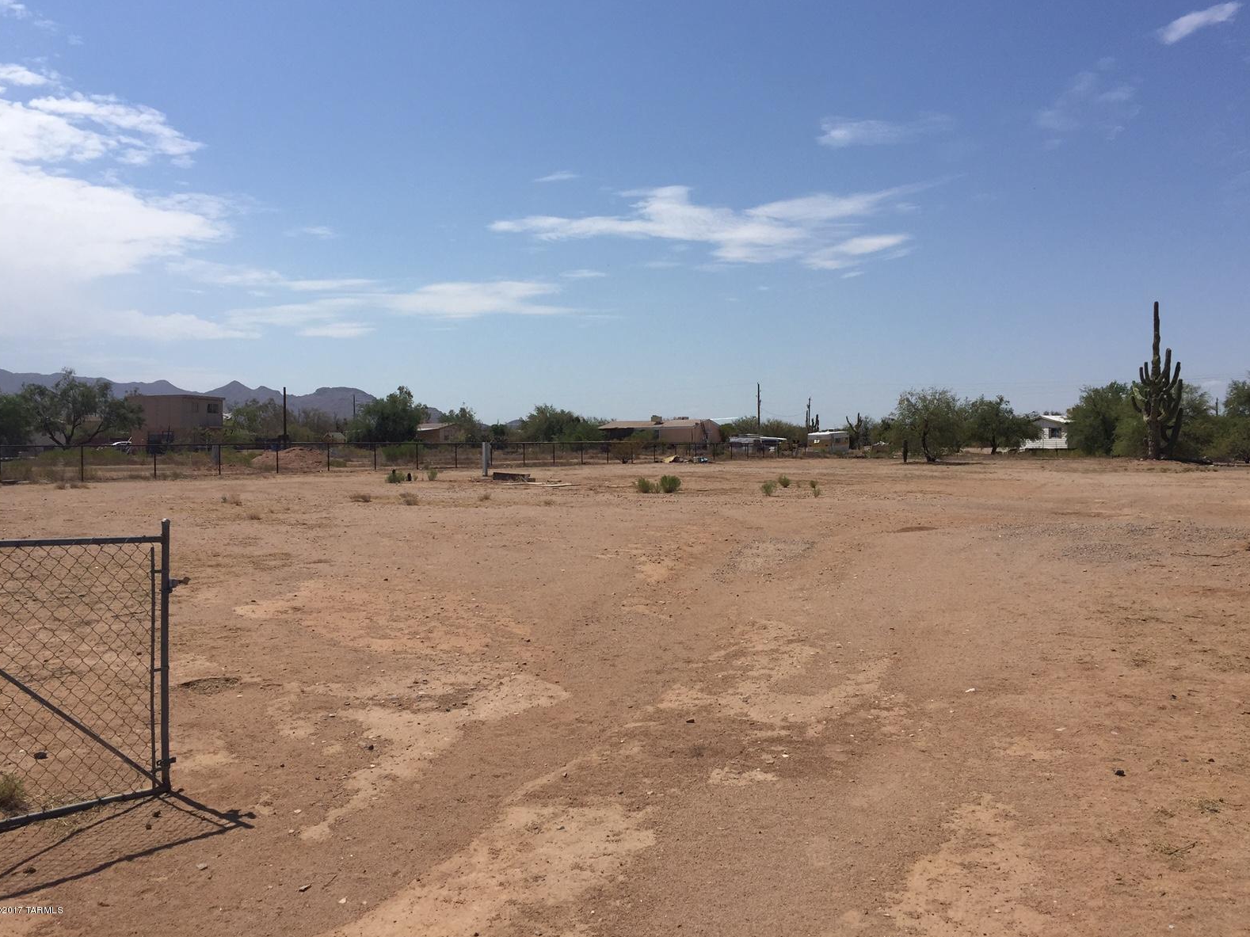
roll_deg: -1.4
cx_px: 636
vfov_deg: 46.8
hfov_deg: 60.0
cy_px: 458
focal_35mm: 30
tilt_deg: +3.0
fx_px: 1083
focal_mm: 4.15
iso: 32
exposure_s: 1/4950
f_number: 2.2
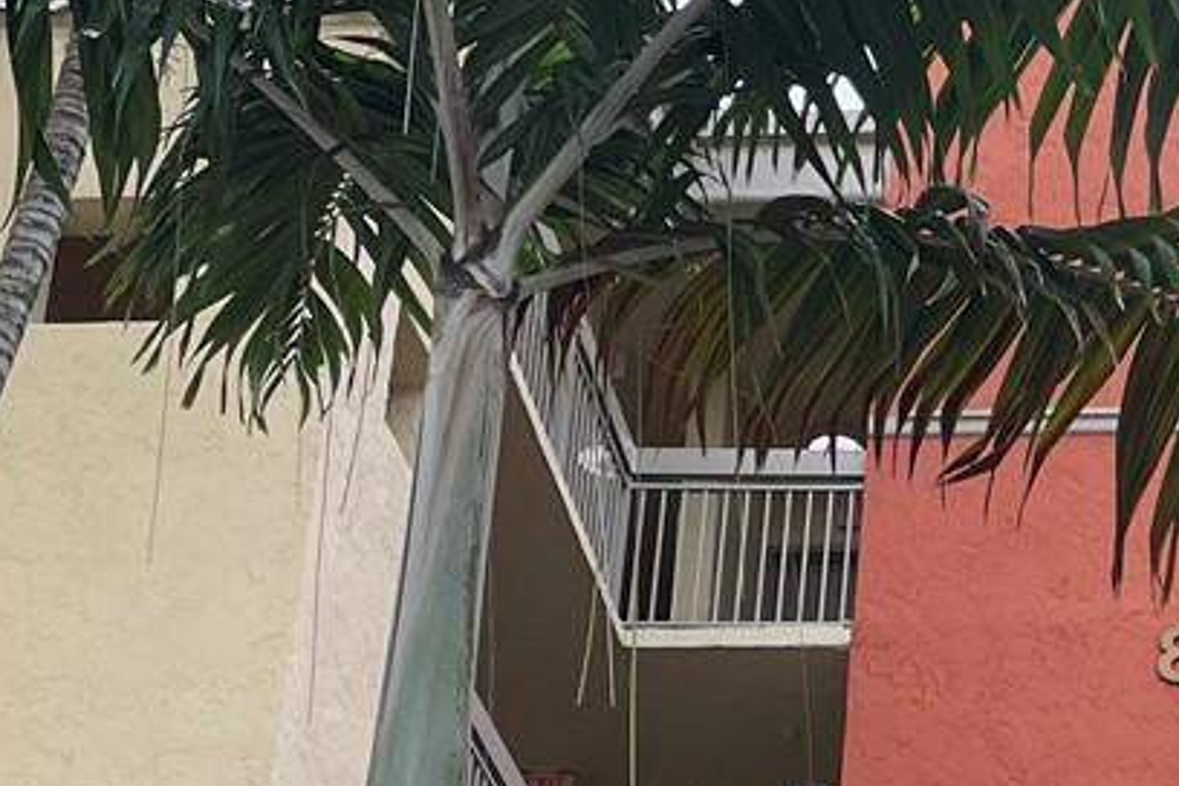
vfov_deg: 12.5
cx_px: 1402
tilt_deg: +26.0
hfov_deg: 18.3
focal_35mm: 106
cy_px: 1058
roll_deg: +0.6
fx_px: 3471
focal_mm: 4.2
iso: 50
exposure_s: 1/1289
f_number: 1.6
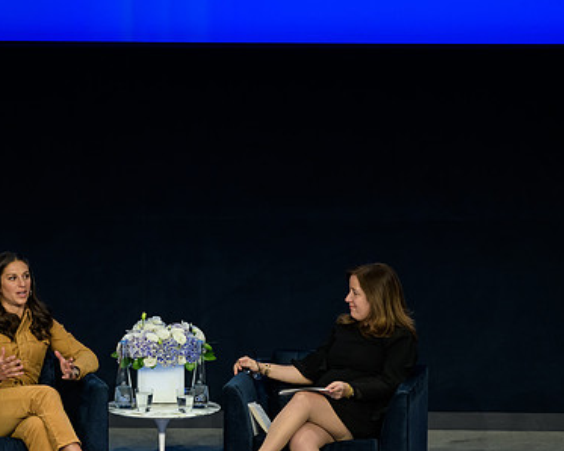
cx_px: 177
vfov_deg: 5.3
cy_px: 276
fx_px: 4872
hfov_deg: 6.6
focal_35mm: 292
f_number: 3.2
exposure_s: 1/200
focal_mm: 200
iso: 1600
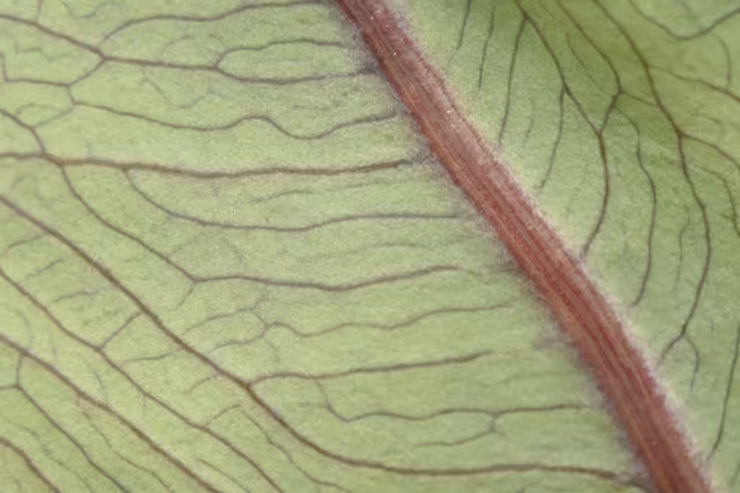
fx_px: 2404
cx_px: 370
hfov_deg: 17.5
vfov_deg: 11.7
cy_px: 246
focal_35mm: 117
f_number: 22
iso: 6400
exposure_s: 1/500
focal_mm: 78
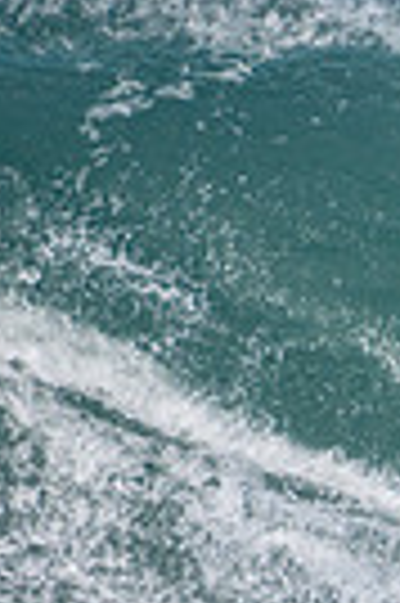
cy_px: 574
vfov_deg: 0.6
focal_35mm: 3243
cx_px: 1267
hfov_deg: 0.4
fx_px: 54186
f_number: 5.6
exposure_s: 1/2000
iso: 500
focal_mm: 500
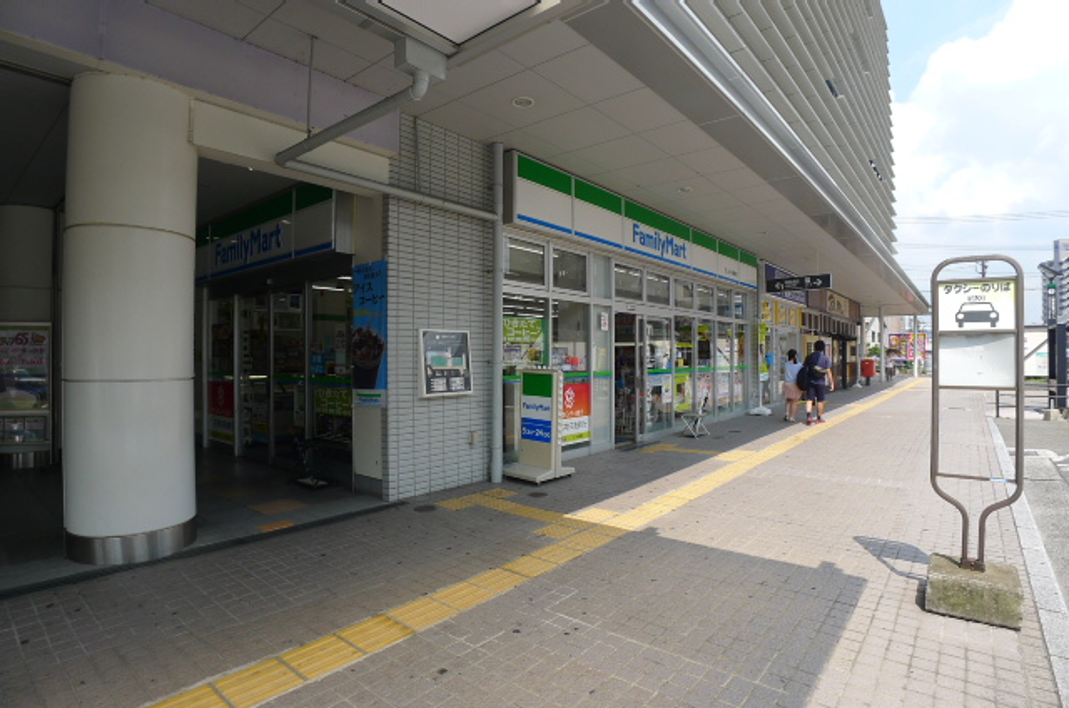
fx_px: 711
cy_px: 354
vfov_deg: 52.9
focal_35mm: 24
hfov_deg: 73.8
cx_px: 534
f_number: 4
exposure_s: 1/400
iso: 80
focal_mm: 5.1
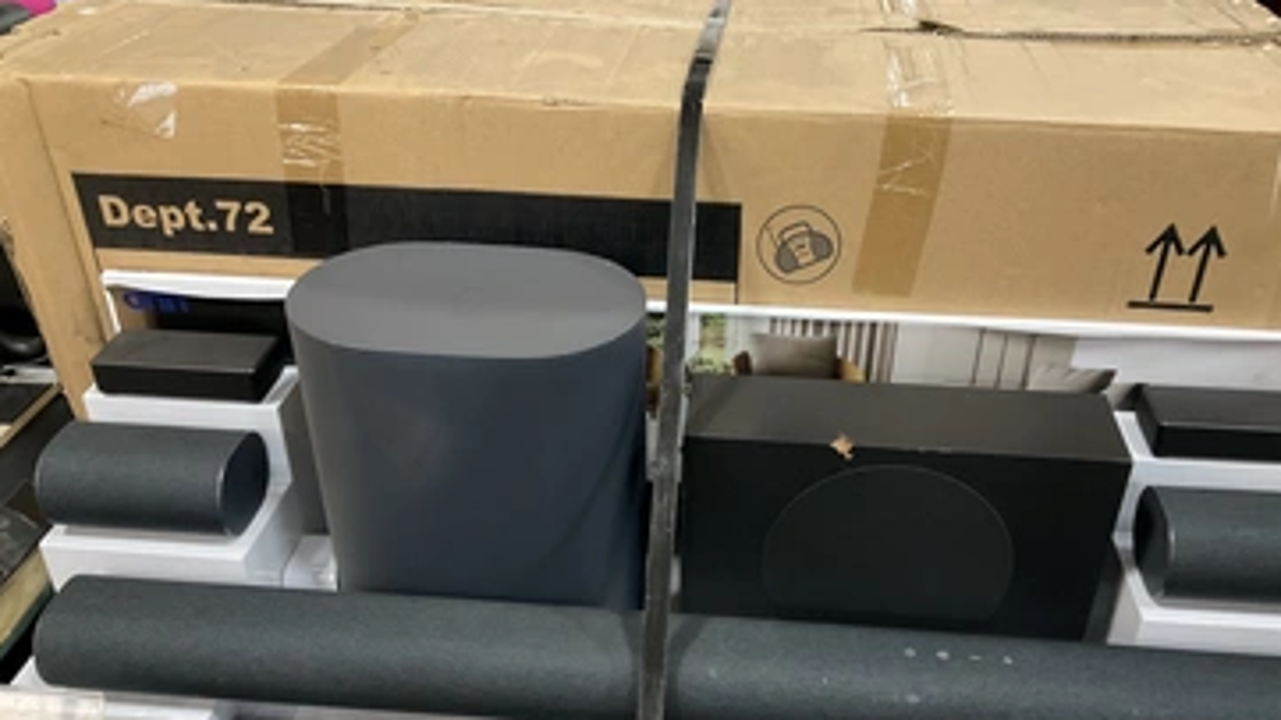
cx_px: 681
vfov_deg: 33.3
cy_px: 504
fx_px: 1189
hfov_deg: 56.6
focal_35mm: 35
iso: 250
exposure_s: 1/40
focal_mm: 3
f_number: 1.8
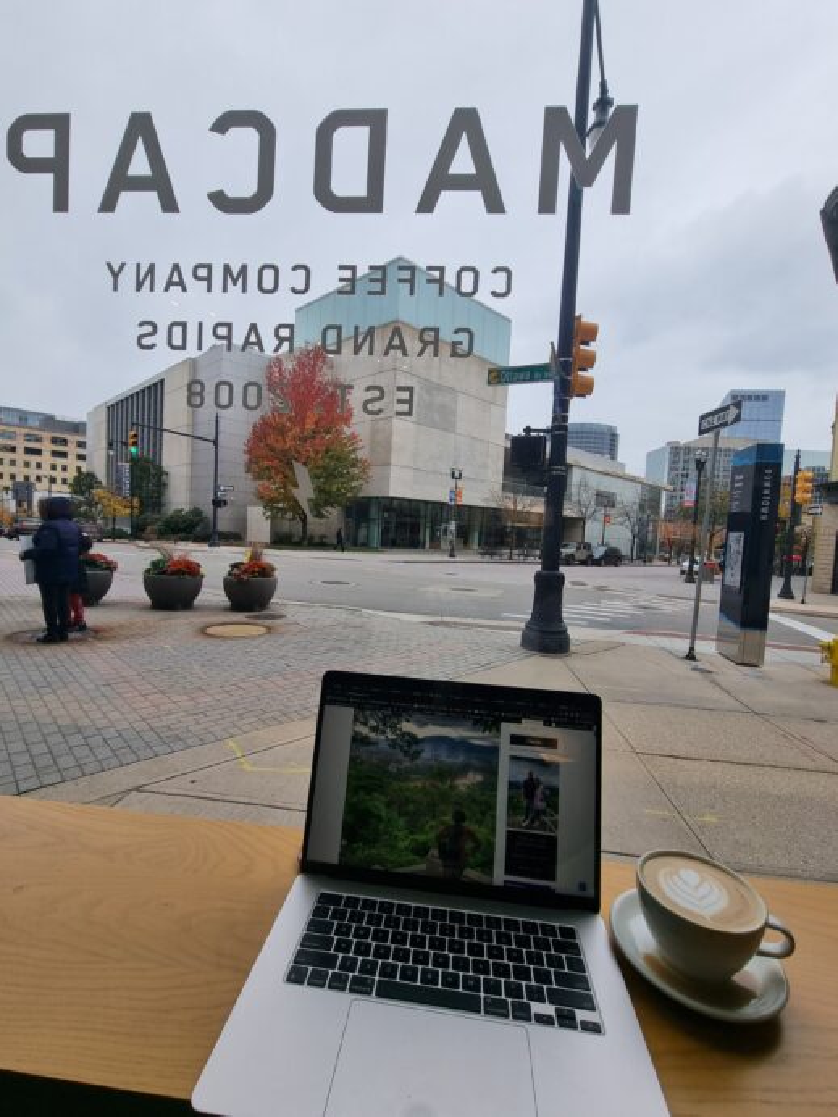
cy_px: 558
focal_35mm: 13
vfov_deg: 106.2
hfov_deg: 89.9
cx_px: 419
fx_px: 420
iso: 50
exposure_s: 1/333
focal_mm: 2.2
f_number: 2.2
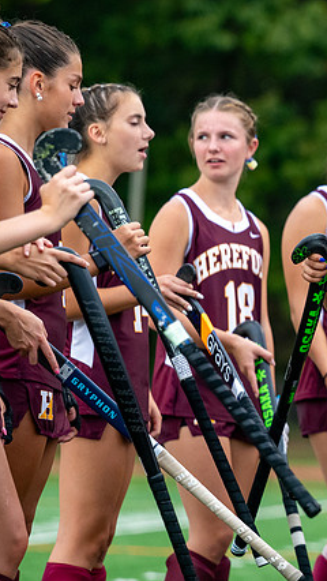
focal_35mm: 281
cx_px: 462
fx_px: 4326
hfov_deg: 4.3
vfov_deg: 7.7
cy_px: 275
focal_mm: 125
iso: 1600
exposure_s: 1/1000
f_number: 2.8
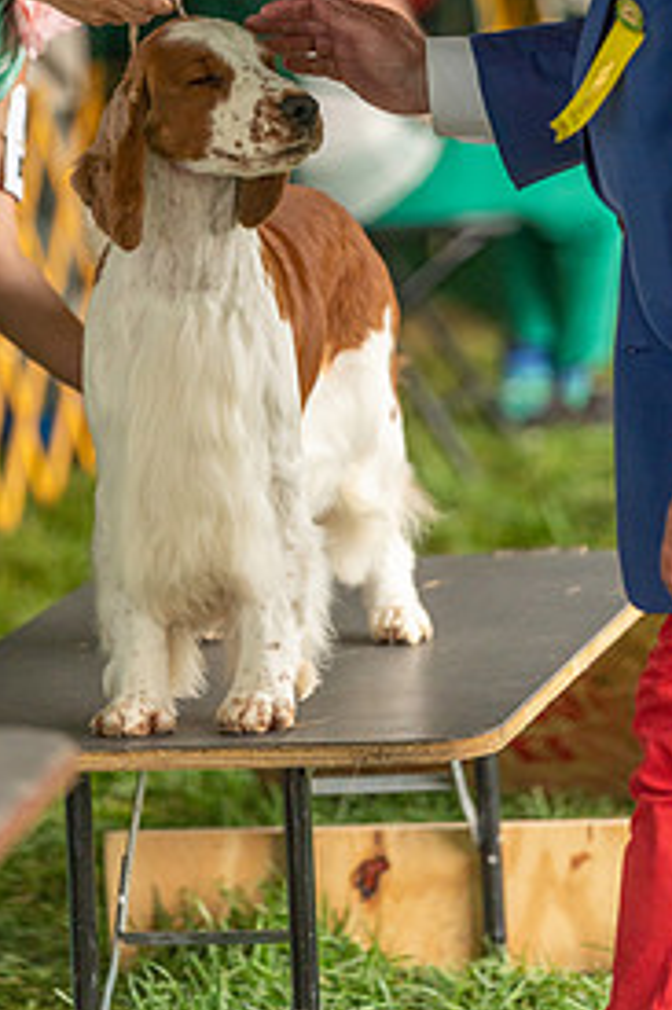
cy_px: 261
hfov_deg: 5.2
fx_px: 7429
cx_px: 220
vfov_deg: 7.8
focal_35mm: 265
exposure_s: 1/640
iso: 1000
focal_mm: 162
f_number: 2.8
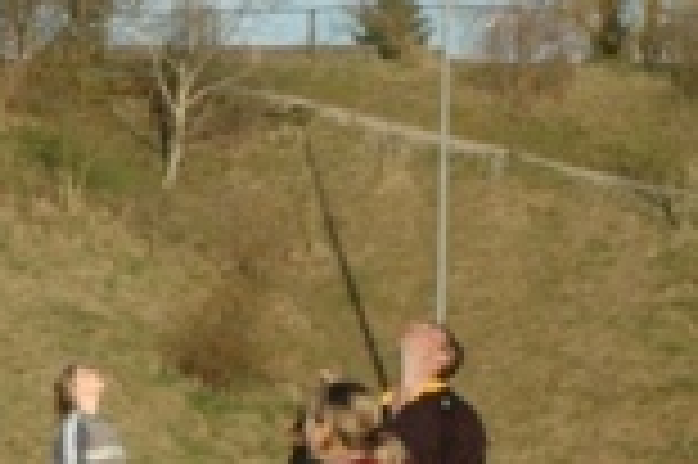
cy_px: 496
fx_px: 4067
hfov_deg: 9.2
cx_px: -662
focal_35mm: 210
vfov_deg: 6.5
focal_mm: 34
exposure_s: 1/800
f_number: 14
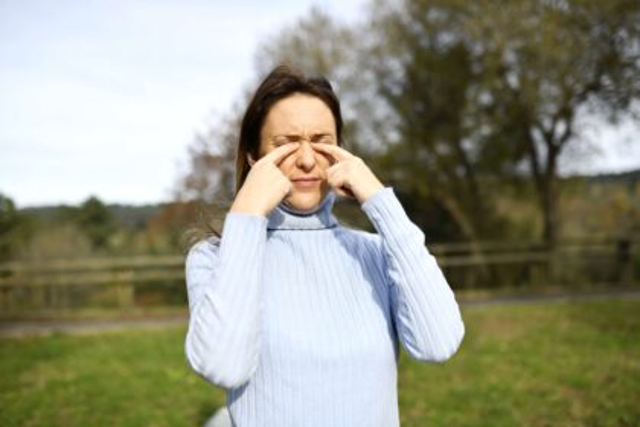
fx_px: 622
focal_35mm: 35
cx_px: 320
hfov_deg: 54.4
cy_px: 214
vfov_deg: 37.9
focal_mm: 35
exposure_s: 1/2500
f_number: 2
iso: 64
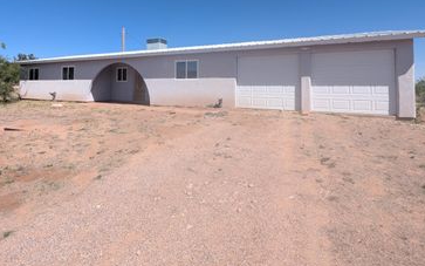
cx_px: 197
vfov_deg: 59.9
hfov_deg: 87.8
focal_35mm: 19
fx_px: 220
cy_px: 77
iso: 49
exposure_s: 1/1818
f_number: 2.2
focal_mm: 1.95
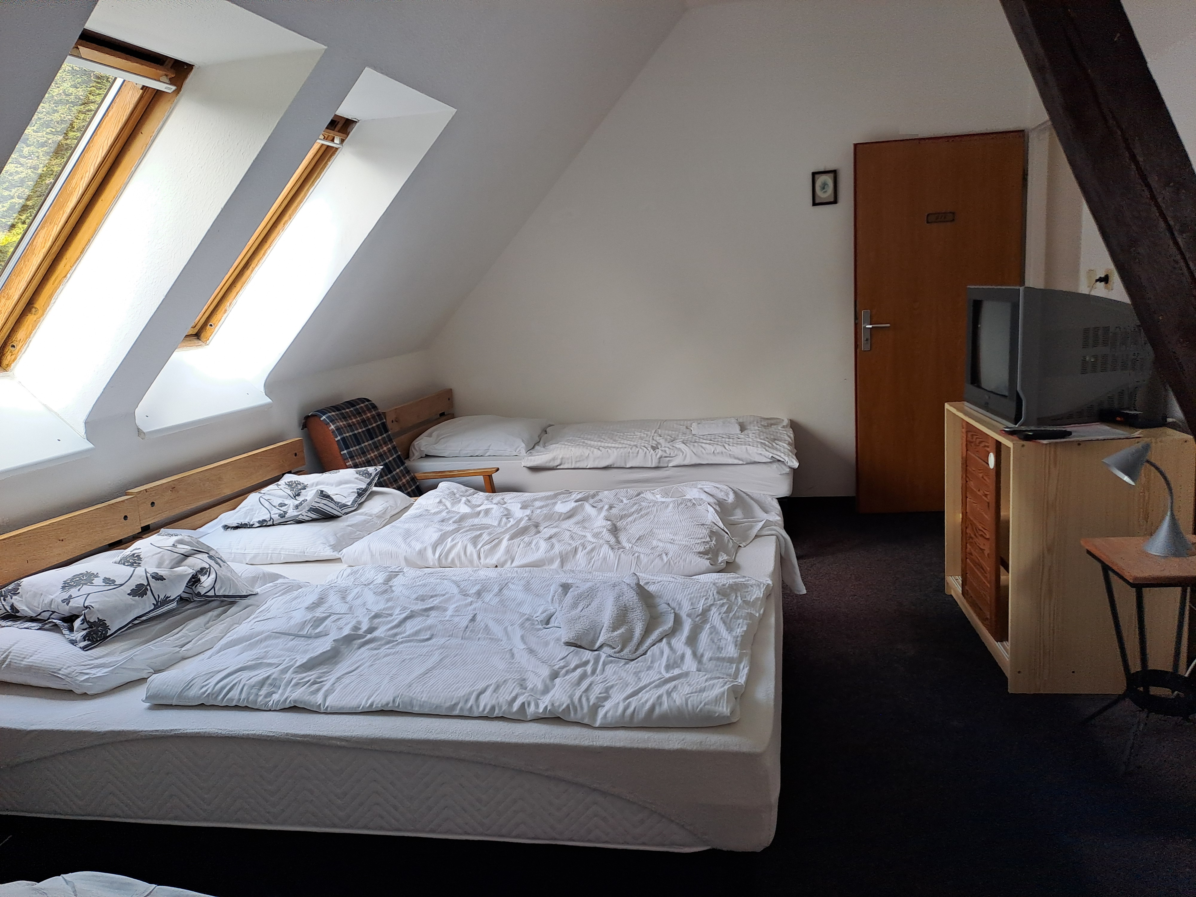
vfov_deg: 54.9
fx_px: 864
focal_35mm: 25
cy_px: 448
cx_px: 598
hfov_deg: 69.4
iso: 32
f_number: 1.8
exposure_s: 1/143
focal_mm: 4.65
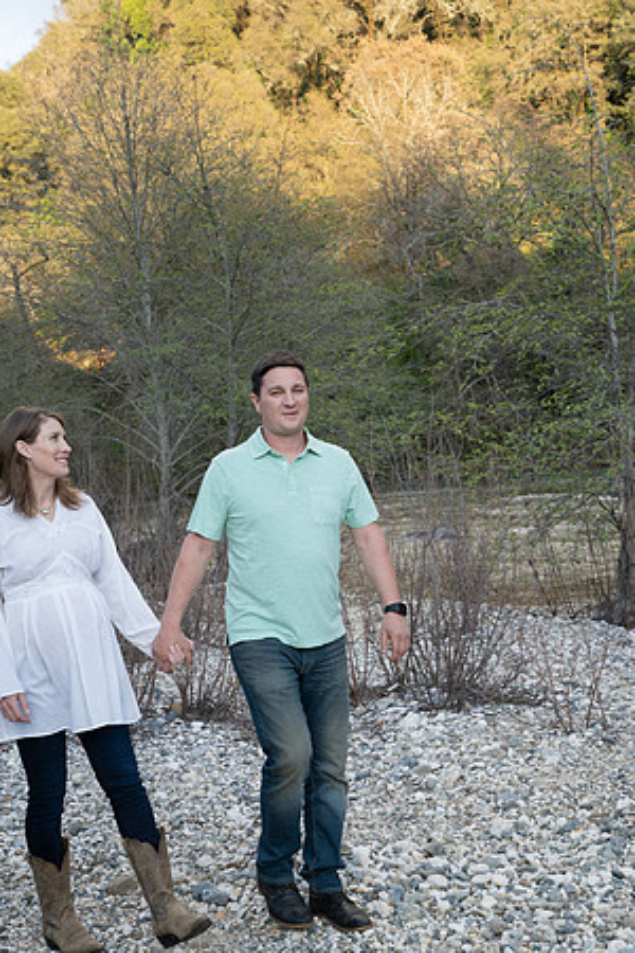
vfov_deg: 35.6
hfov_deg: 24.2
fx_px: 1482
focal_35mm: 56
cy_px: 476
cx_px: 318
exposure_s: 1/125
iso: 500
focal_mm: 56
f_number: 8
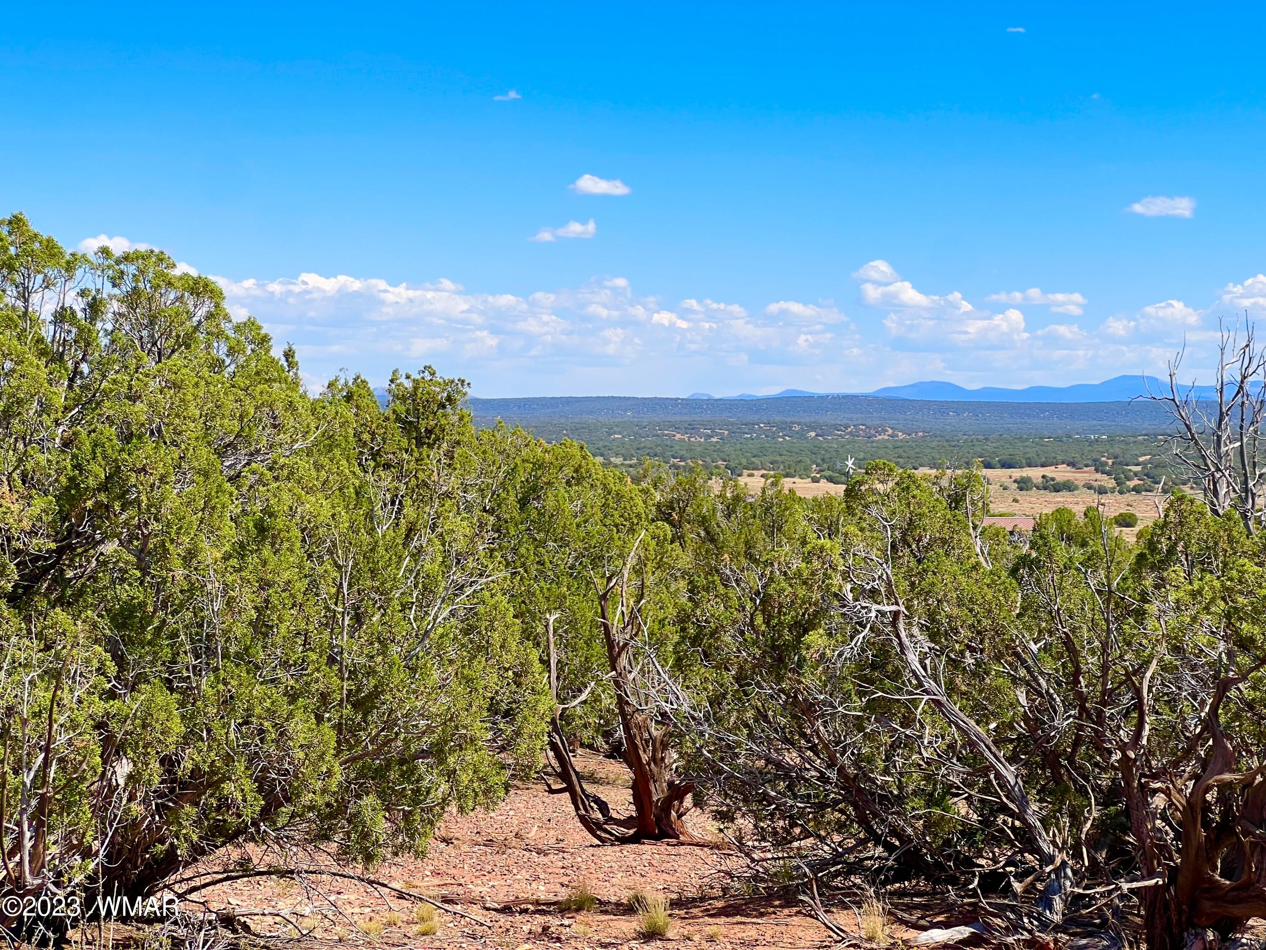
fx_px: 2816
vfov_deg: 19.1
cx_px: 633
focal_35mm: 77
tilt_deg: -1.4
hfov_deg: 25.3
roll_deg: -1.3
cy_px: 475
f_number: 2.8
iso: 32
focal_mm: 9
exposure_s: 1/840
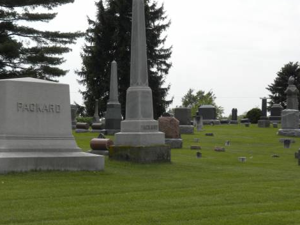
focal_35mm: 92
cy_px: 98
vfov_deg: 16.0
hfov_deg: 21.3
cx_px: 148
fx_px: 797
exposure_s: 1/69.2
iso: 64
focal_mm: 12.7
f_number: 14
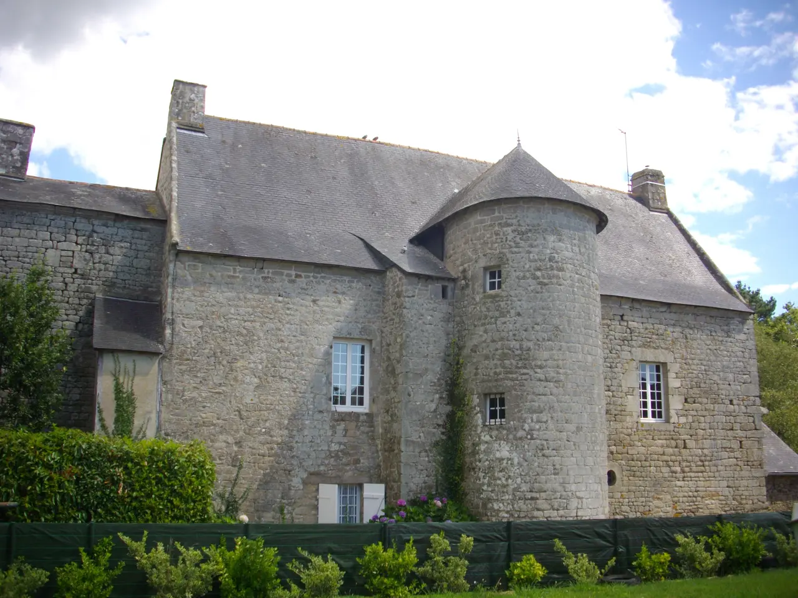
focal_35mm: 37
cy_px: 299
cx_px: 399
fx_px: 853
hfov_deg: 50.1
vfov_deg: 38.7
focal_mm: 6.2
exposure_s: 1/160
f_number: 5.6
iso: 100
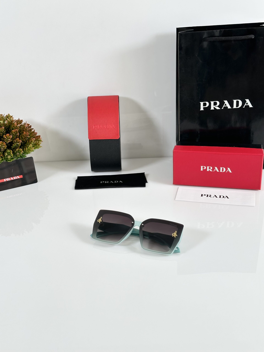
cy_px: 176
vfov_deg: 39.7
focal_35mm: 48
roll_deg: +2.5
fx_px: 488
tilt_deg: -28.1
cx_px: 132
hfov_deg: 30.3
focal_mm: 6.86
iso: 80
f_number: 1.78
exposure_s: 1/165
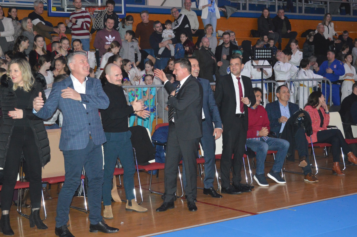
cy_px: 118
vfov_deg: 21.5
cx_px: 178
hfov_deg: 31.9
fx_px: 624
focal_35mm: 63
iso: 3200
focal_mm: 42
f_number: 5
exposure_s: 1/60
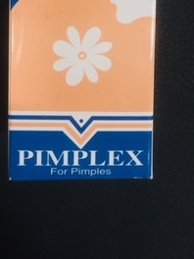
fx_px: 411
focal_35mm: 55
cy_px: 22
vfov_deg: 33.0
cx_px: 89
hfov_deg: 26.5
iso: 100
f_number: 2.2
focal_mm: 4.15
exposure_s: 1/33
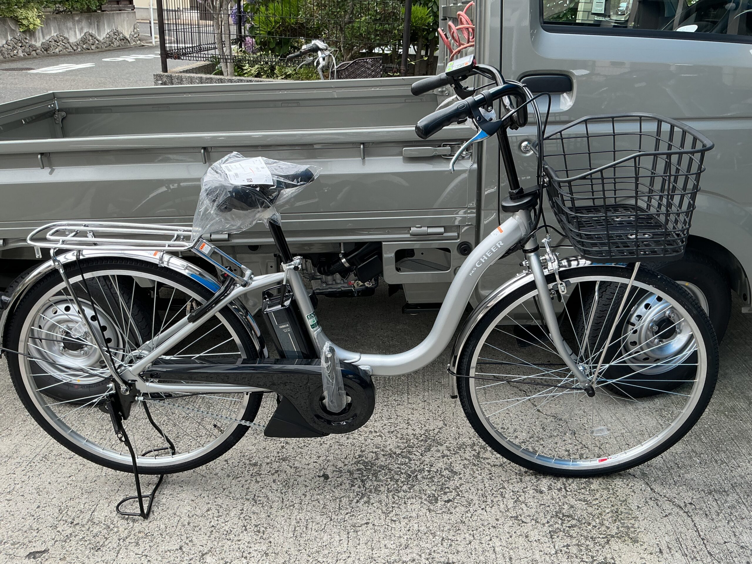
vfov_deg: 48.2
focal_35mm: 29
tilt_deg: -24.6
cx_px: 376
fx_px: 630
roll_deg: -2.1
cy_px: 282
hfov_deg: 61.7
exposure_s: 1/120
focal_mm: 3
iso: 20
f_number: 1.8
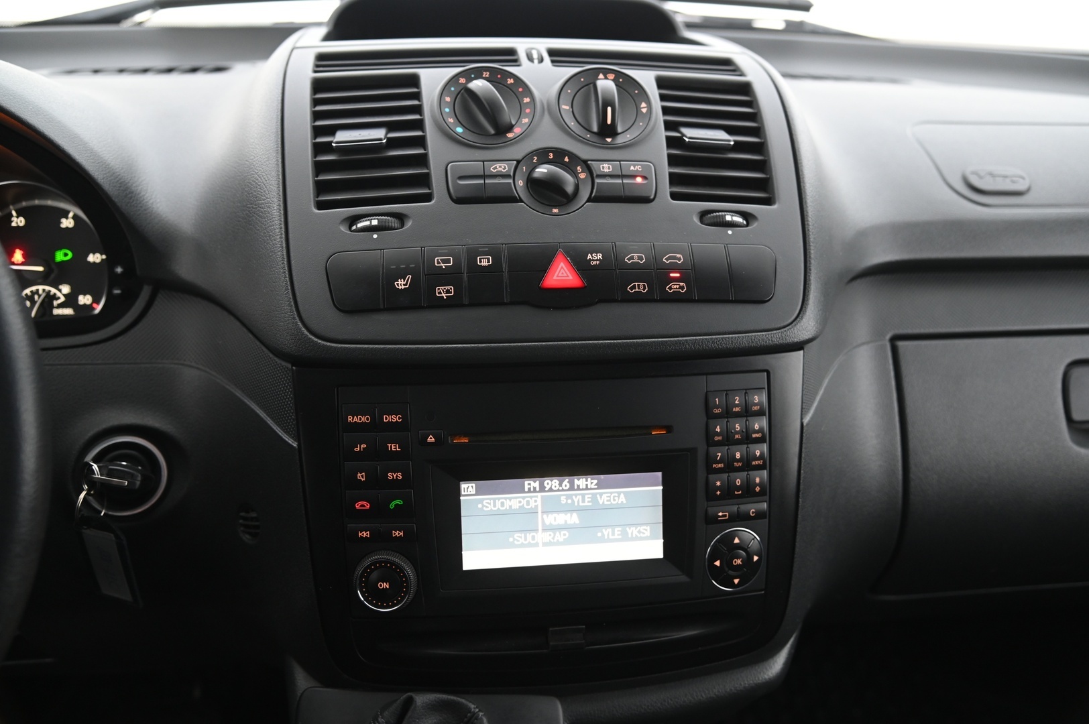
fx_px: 937
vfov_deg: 42.3
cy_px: 362
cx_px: 544
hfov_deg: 60.3
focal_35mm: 31
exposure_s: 1/13
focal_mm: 31
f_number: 4
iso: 2000
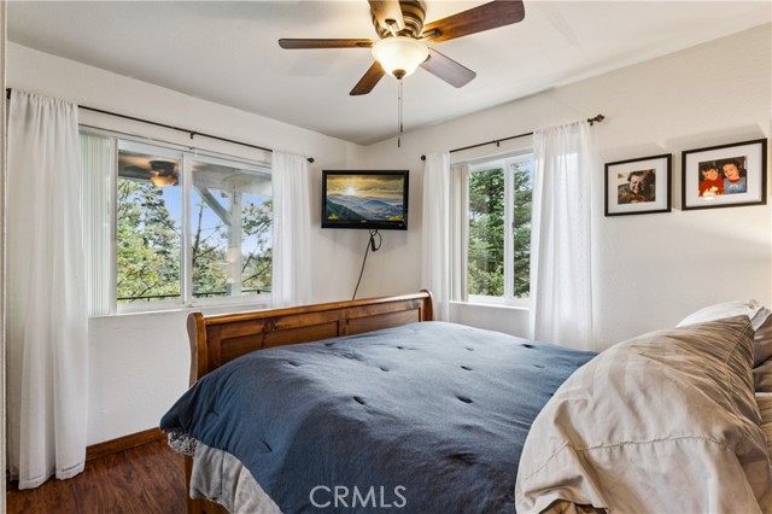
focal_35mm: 17
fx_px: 369
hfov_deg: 92.6
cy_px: 257
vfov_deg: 69.8
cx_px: 386
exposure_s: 1.3
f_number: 13
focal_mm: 17.2
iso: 100
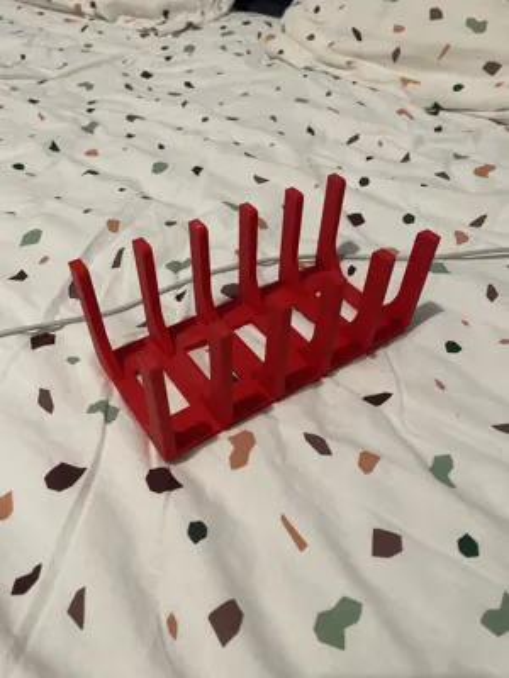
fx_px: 510
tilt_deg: -46.2
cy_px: 339
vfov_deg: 67.3
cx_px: 254
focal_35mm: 26
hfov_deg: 53.1
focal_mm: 4.2
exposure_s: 1/50
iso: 160
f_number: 1.6
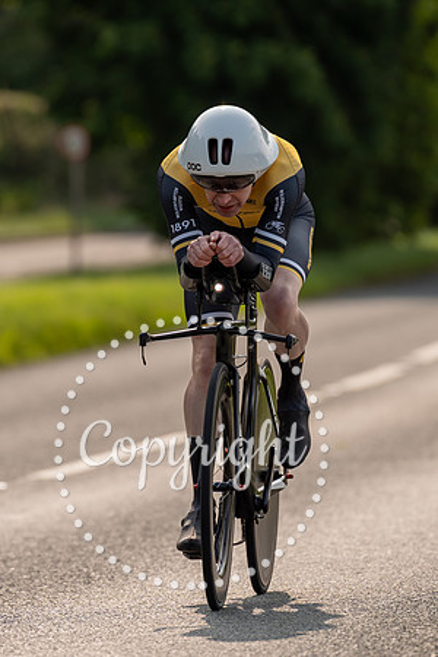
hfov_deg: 3.5
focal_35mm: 392
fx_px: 7145
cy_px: 322
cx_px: 110
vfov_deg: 5.3
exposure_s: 1/1000
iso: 100
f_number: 3.2
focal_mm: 200
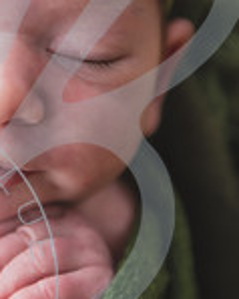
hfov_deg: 7.7
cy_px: 130
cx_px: -38
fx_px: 1761
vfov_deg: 9.7
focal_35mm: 199
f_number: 2.8
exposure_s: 1/125
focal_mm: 70
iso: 200
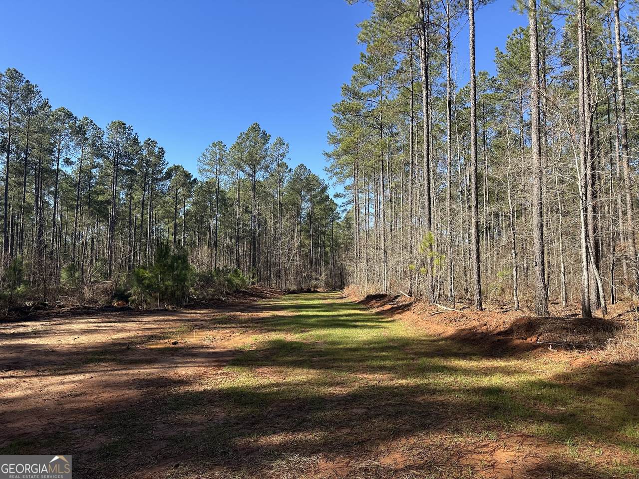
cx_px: 320
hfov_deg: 71.6
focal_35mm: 24
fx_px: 443
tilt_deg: +3.1
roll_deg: -1.8
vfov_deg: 56.8
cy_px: 240
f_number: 1.78
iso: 80
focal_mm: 6.86
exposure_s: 1/1880
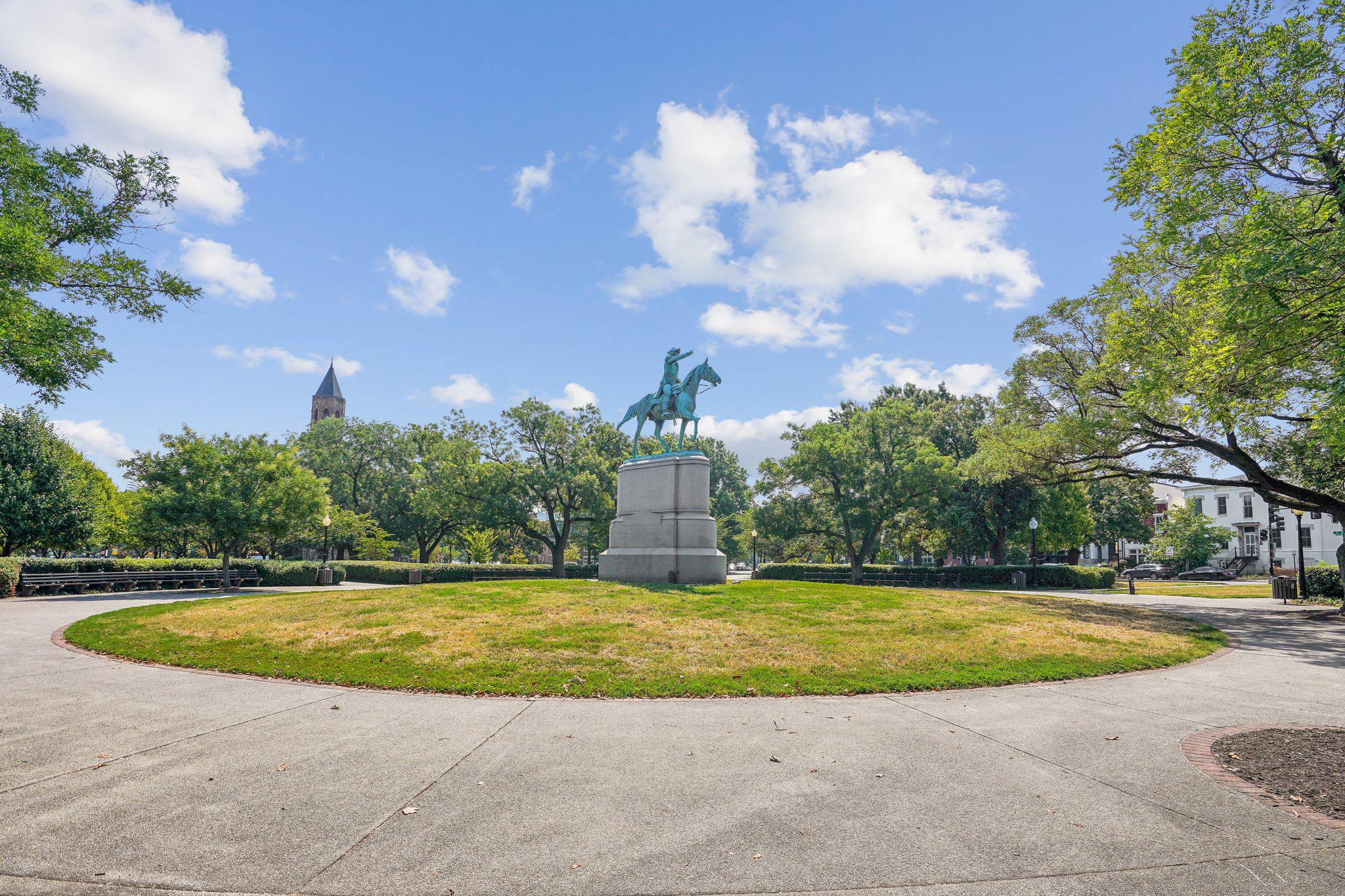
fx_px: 598
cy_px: 448
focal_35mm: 16
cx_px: 672
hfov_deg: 96.7
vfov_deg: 73.7
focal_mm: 16
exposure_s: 1/640
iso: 100
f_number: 7.1
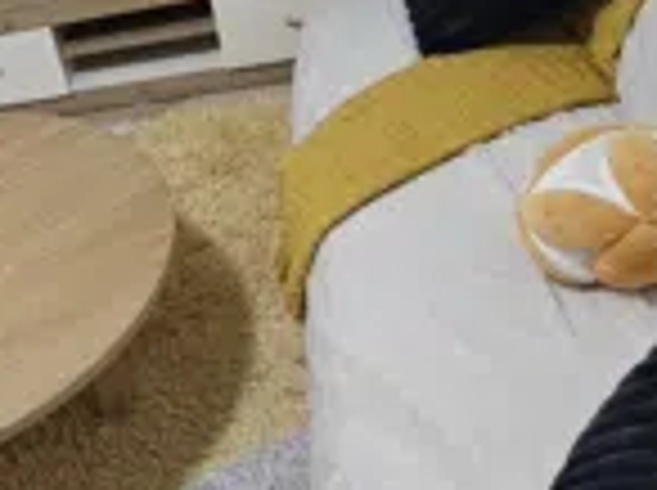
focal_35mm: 57
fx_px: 1080
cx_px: -50
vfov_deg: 25.6
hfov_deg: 30.6
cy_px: 247
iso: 500
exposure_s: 1/33.3
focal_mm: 2.2
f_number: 2.2
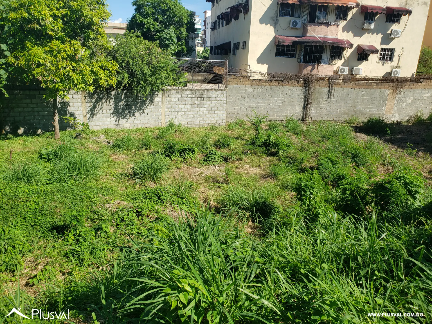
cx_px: 216
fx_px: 324
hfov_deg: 67.3
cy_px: 162
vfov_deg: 53.1
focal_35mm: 26
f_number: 2.4
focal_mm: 4.3
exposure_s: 1/1284
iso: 50
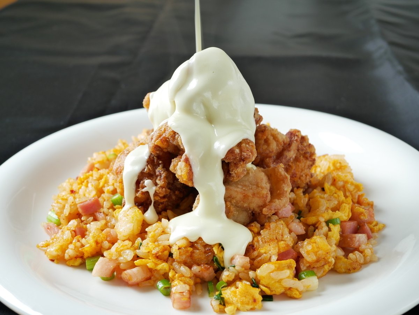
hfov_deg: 38.2
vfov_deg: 29.1
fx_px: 605
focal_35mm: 50
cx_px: 210
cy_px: 158
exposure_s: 1/15
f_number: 6.3
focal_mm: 25
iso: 200
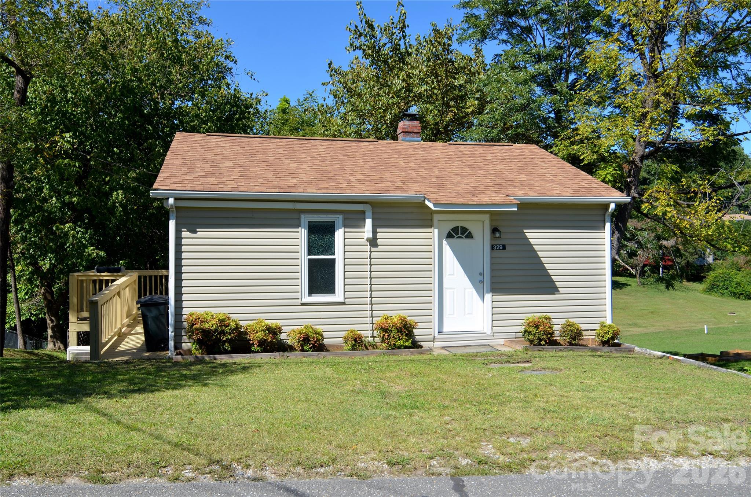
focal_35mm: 28
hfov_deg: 64.7
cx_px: 376
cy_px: 248
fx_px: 593
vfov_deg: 45.5
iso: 100
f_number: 8
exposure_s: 1/250
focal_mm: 19
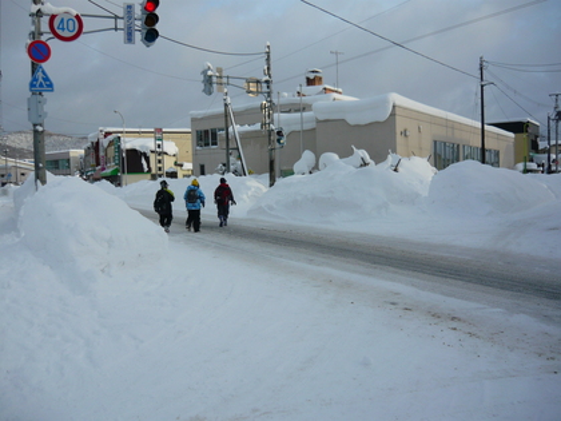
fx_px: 535
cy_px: 210
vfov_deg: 42.9
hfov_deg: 55.4
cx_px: 280
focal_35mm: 33
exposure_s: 1/1000
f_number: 2.8
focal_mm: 5.5
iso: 100
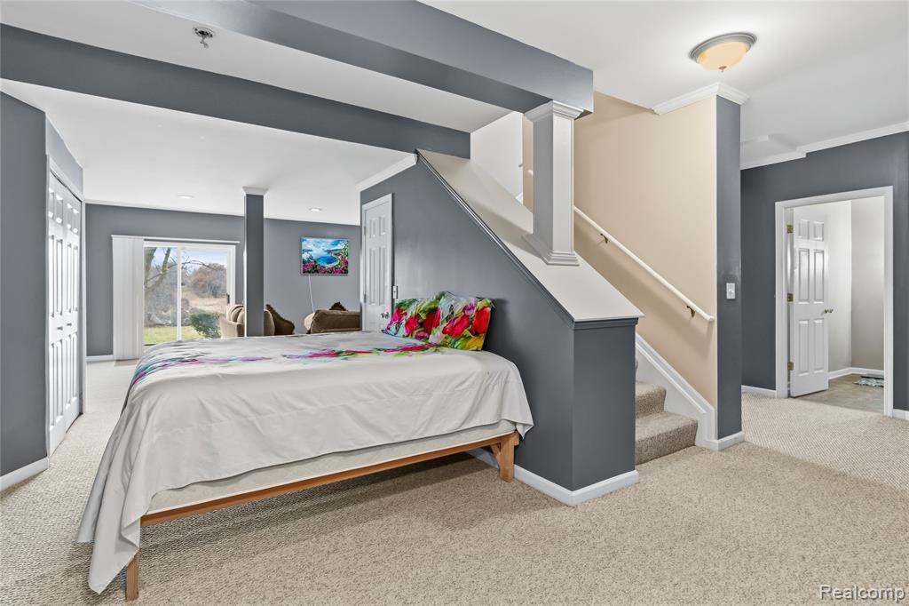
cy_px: 303
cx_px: 454
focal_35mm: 18
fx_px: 454
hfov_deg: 90.0
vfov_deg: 67.3
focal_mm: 18
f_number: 3.5
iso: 1000
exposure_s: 1/30
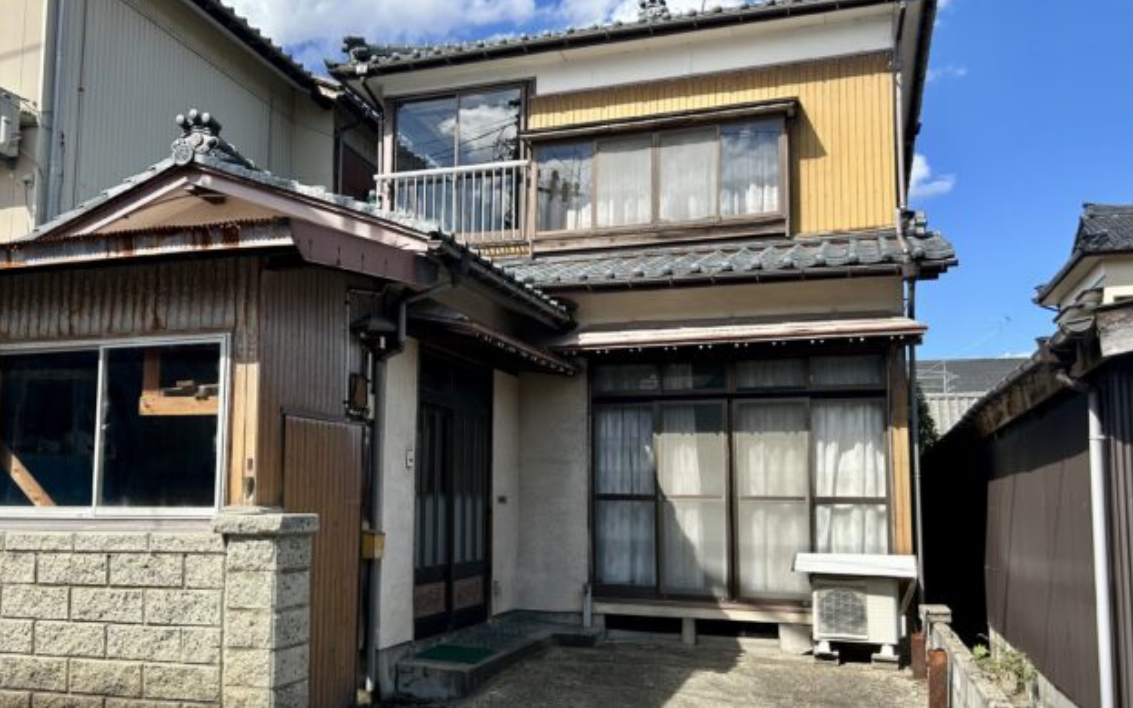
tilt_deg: +6.3
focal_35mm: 34
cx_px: 475
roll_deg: -0.4
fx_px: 1050
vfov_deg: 37.2
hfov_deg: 56.4
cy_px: 389
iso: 50
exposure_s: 1/3257
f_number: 1.5
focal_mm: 5.7
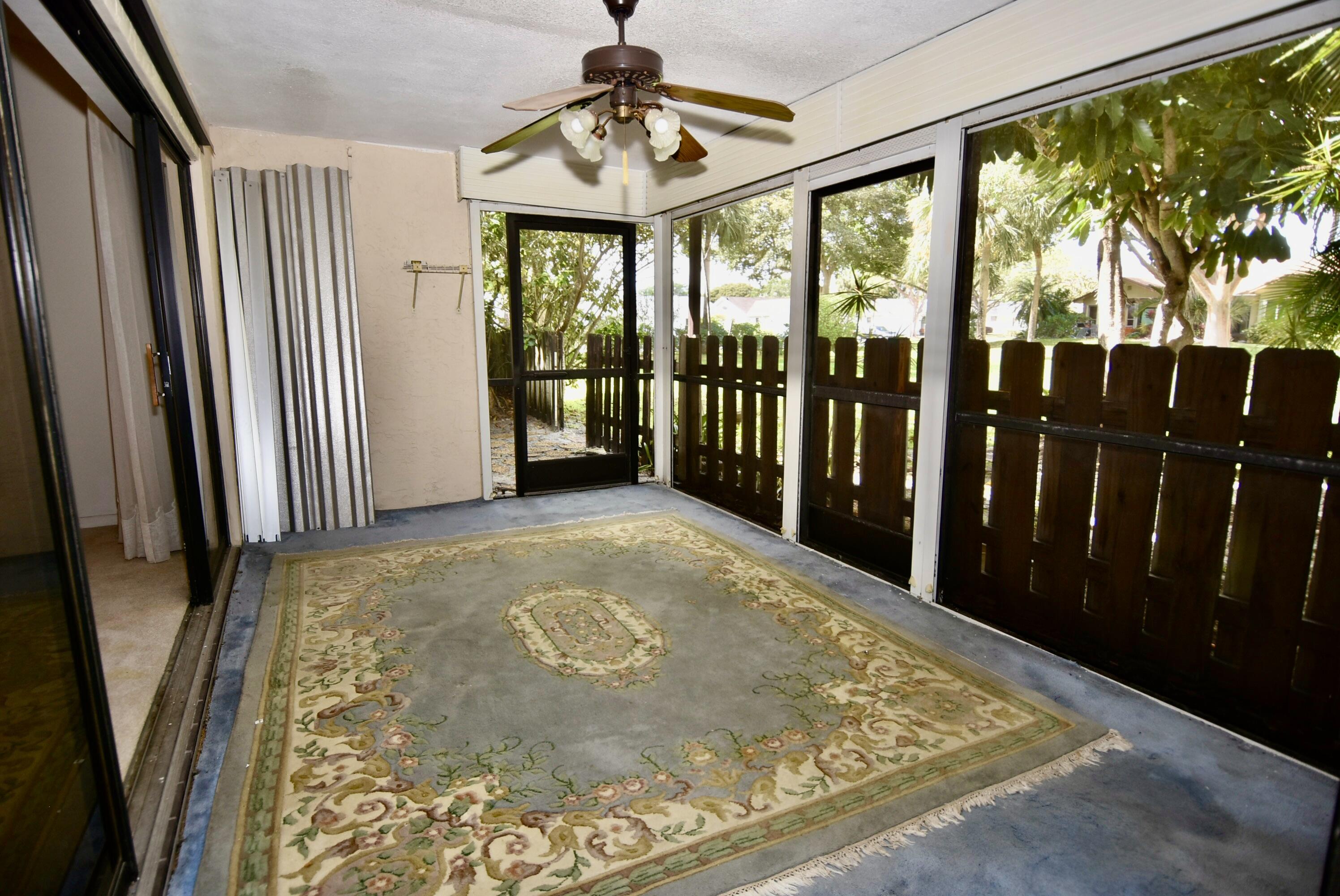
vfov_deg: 67.5
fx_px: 670
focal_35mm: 18
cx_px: 670
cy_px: 448
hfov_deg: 90.0
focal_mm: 12
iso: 160
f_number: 4.5
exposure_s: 1/60
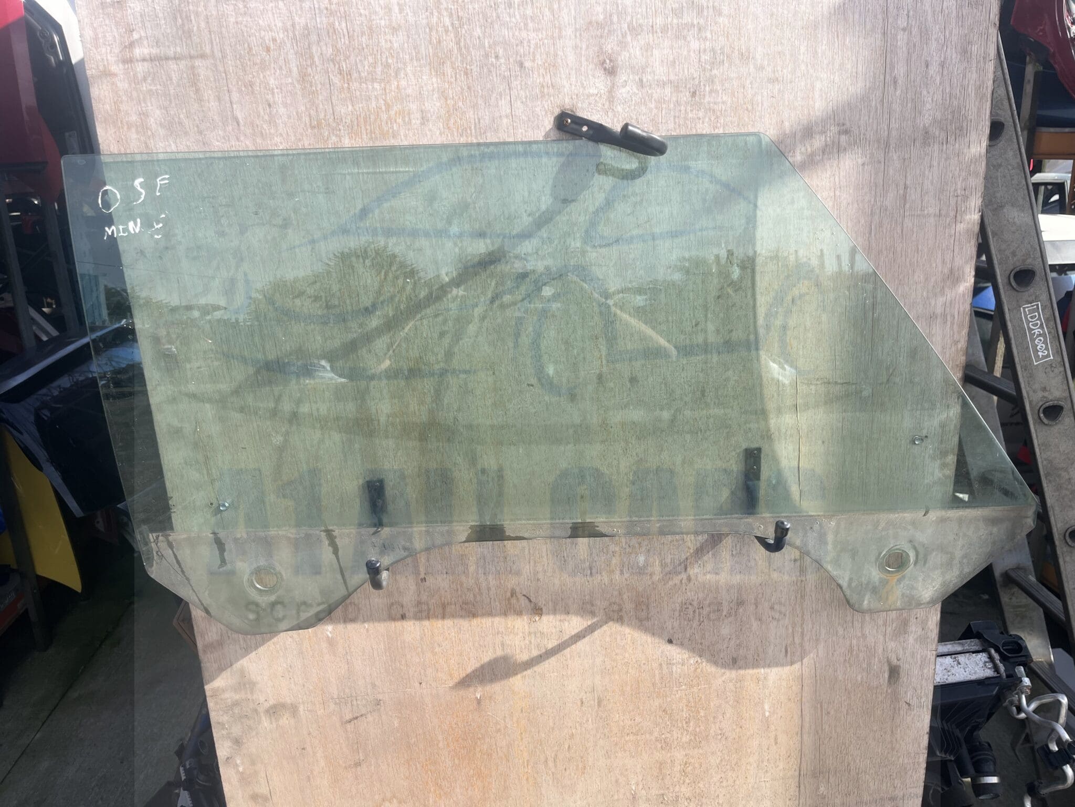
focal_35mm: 26
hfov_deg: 67.3
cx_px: 538
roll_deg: +3.2
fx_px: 807
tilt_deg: -16.2
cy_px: 404
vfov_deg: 53.1
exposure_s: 1/1422
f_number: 1.6
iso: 50
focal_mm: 5.1
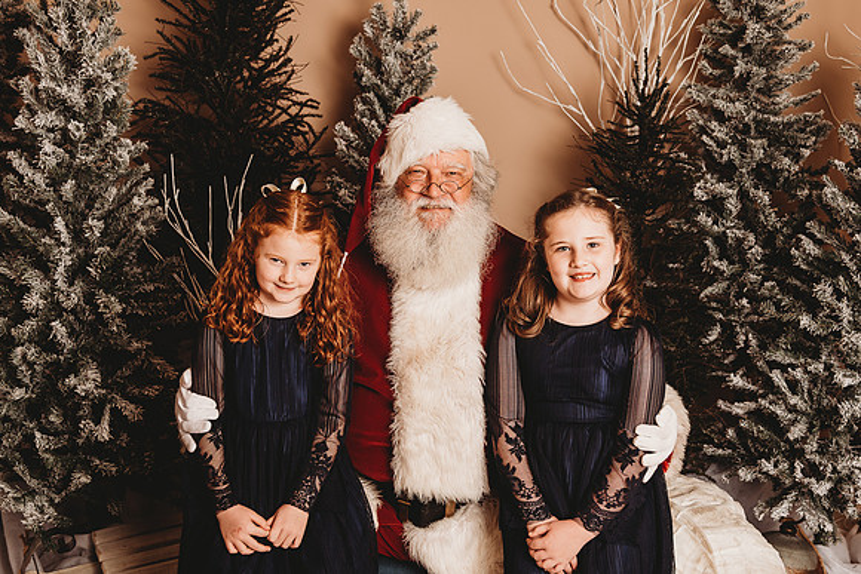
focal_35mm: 41
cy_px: 276
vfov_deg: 32.7
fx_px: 980
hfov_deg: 47.4
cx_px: 444
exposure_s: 1/160
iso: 100
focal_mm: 38
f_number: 4
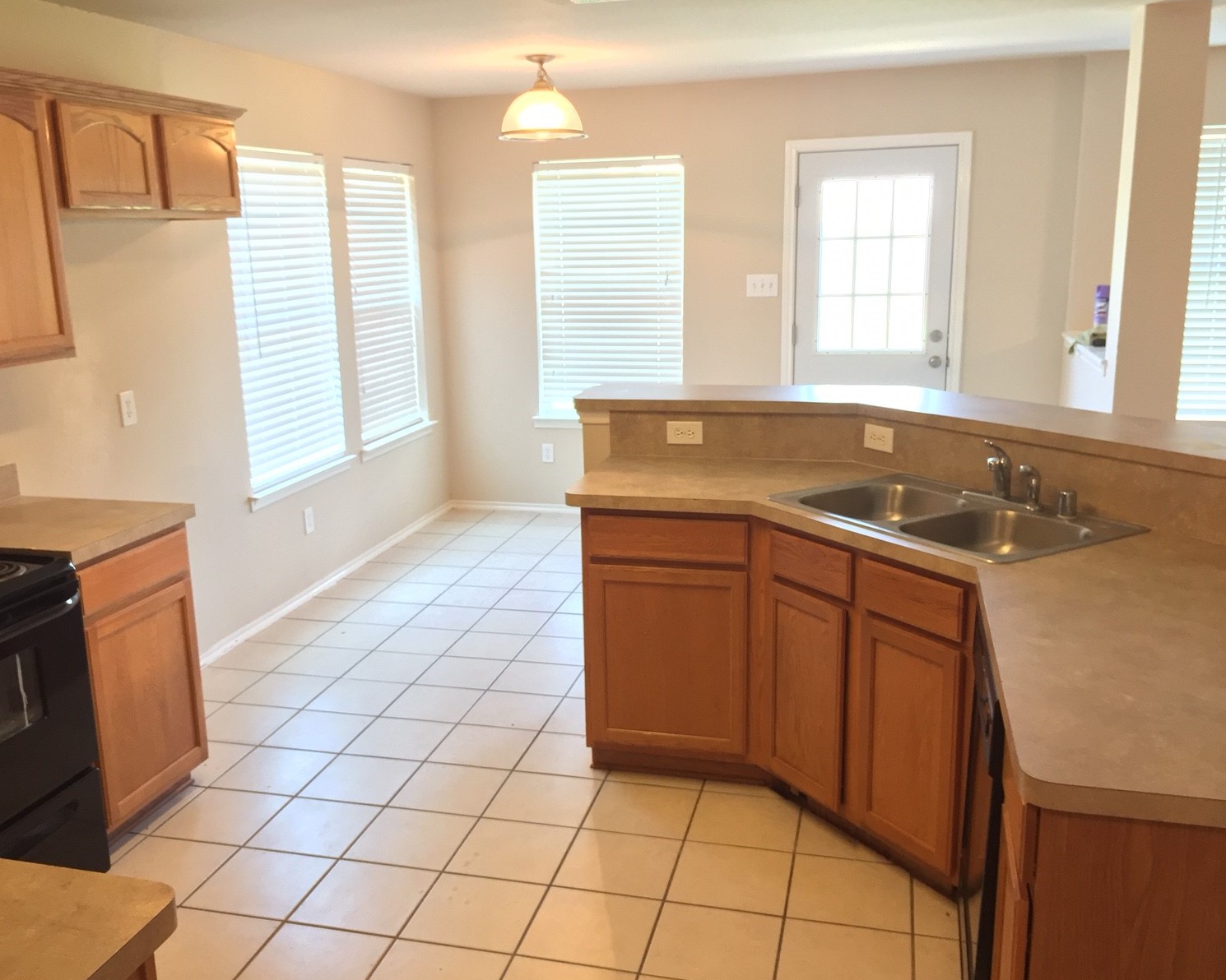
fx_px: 1125
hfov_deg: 57.1
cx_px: 566
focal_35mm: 31
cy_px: 496
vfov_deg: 47.1
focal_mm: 4.15
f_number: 2.2
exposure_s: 1/30
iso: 125
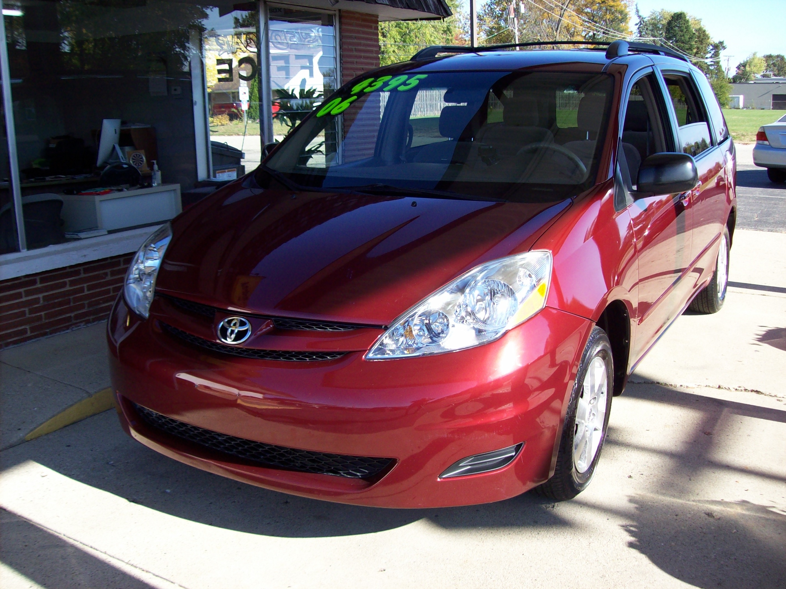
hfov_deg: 51.4
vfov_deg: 39.6
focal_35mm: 36
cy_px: 294
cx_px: 393
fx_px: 817
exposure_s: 1/428
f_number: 2.7
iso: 80
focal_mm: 6
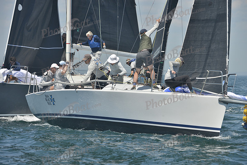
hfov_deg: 9.4
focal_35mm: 220
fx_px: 1510
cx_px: 124
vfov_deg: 6.2
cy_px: 82
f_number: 8
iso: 280
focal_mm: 220
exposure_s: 1/1000
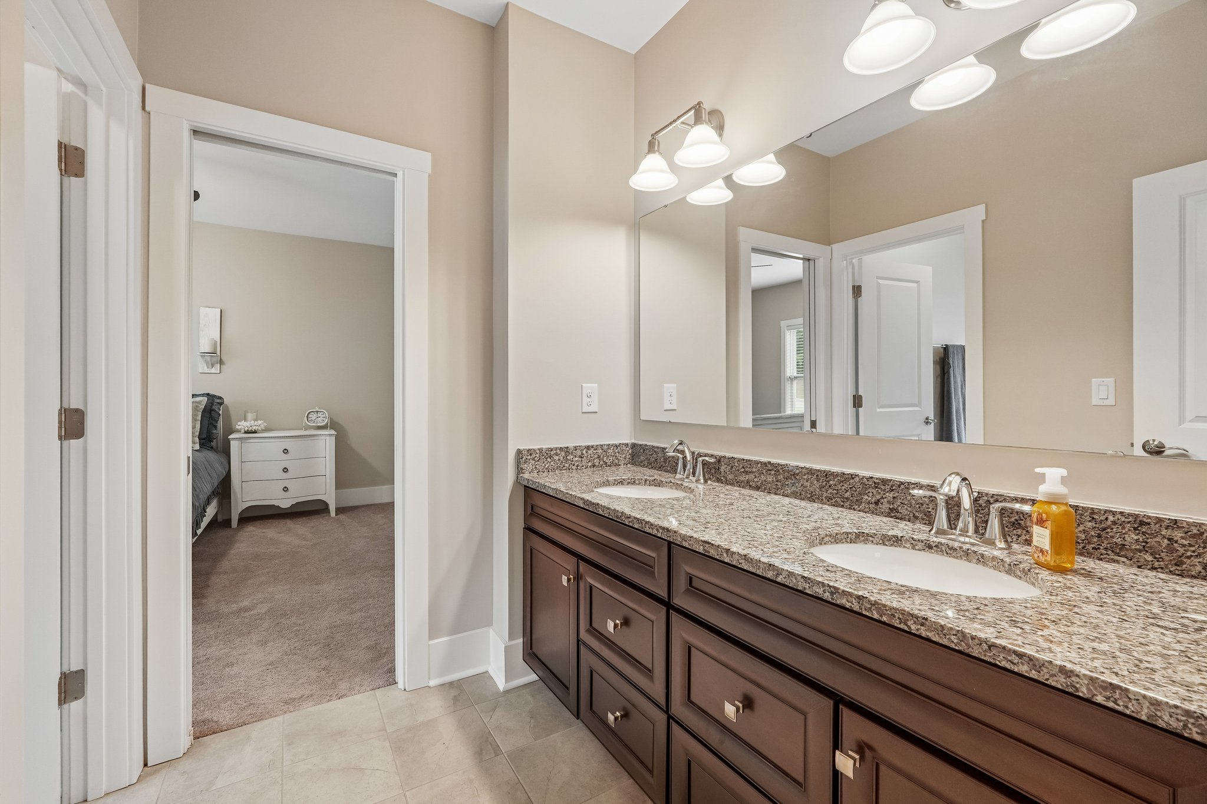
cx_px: 604
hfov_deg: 100.4
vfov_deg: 77.3
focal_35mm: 15
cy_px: 402
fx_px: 503
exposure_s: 1/10
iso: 400
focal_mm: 10
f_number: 8
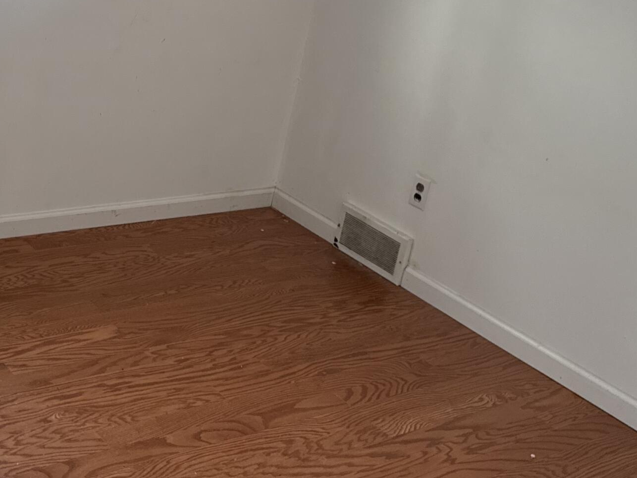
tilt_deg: -19.7
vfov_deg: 25.9
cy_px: 147
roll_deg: -8.2
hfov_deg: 33.1
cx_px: 101
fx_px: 1030
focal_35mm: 56
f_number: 1.78
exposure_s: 1/60
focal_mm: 6.76
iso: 320
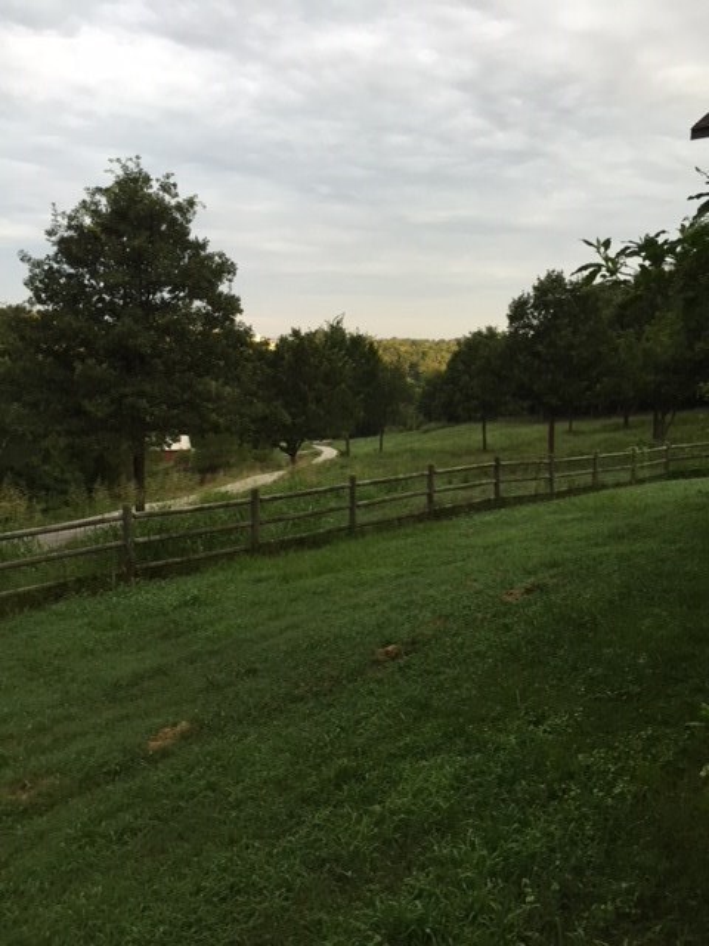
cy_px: 473
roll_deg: +0.8
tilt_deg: -7.9
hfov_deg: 48.2
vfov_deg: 61.7
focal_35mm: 29
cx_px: 354
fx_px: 792
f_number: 2.2
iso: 32
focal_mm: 4.15
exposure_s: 1/30
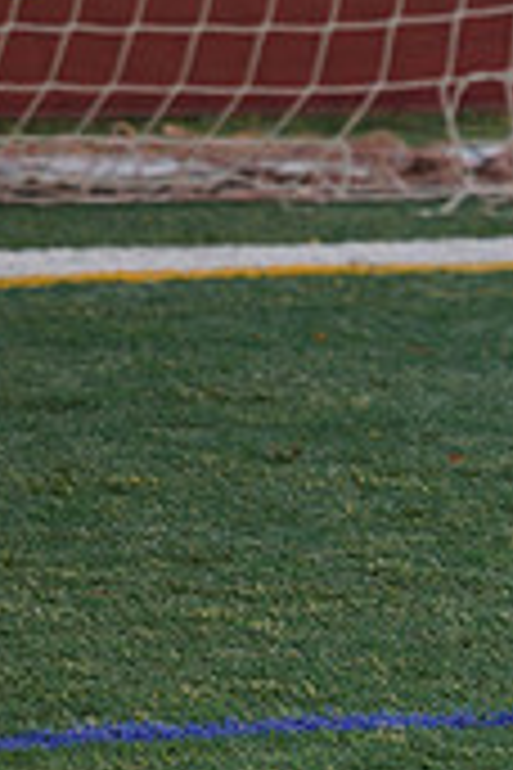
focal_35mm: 805
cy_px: -378
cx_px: -128
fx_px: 17206
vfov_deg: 2.6
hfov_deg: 1.7
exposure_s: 1/200
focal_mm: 238
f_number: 7.1
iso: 100
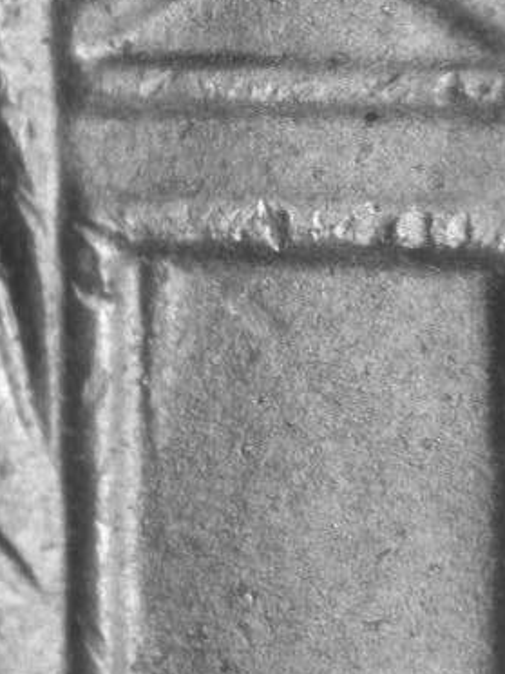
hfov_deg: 6.2
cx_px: 310
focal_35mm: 241
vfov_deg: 8.2
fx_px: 4688
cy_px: 364
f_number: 4.8
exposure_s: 1/16.4
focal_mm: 29.1
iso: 100
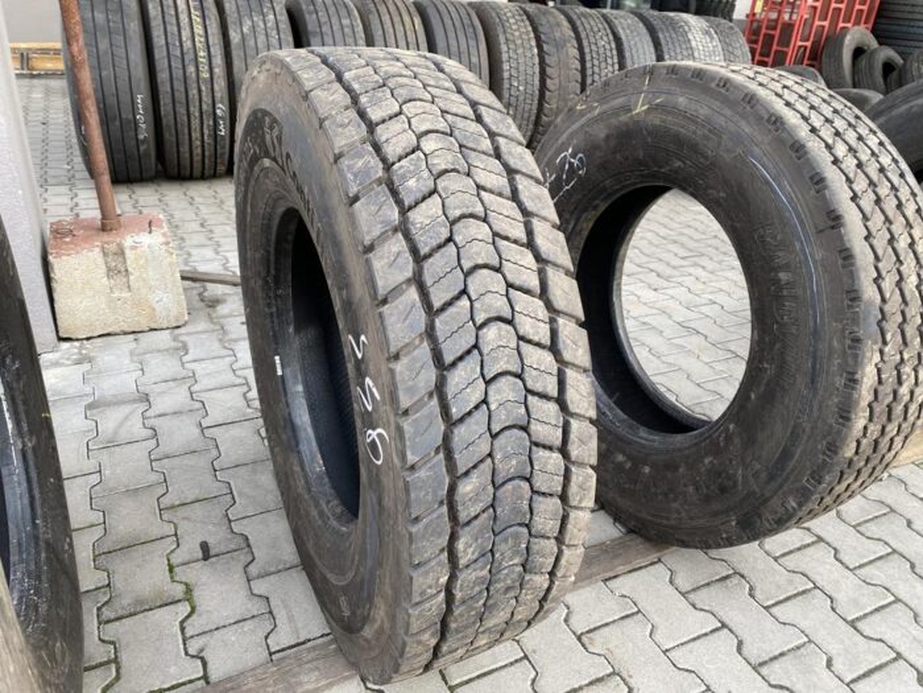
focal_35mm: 26
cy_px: 346
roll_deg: -1.6
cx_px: 462
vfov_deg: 53.1
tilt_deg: -25.1
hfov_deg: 67.3
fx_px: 693
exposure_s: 1/122
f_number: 1.8
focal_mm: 4.25
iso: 40
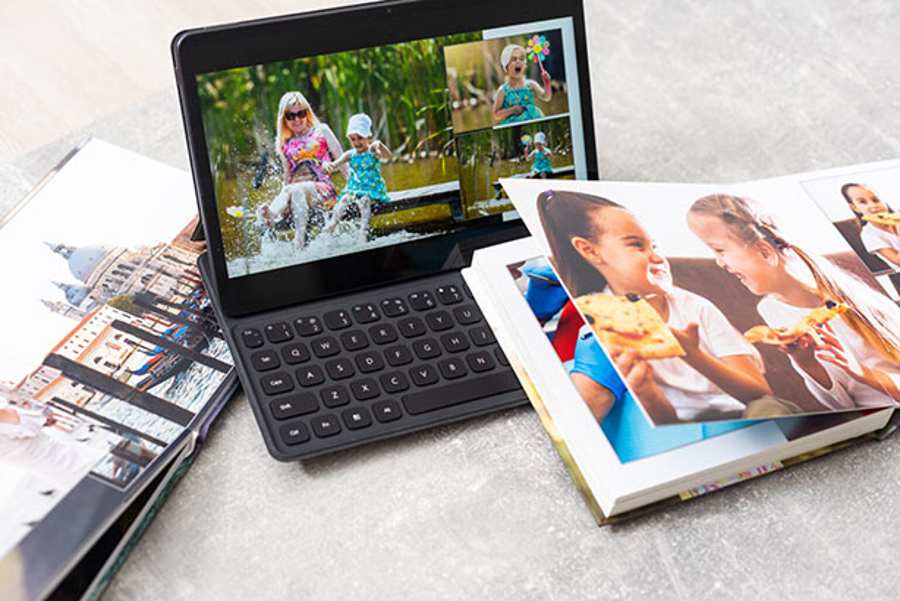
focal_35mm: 50
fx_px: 1251
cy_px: 300
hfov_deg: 39.6
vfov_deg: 27.0
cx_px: 450
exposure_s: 1/160
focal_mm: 50
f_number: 3.5
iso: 100
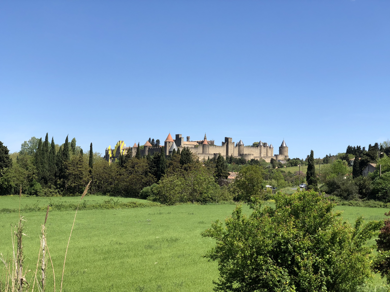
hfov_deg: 36.8
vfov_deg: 28.0
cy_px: 146
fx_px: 586
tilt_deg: +4.6
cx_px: 195
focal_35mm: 52
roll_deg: -0.5
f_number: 2.4
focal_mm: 6
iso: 16
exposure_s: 1/1066
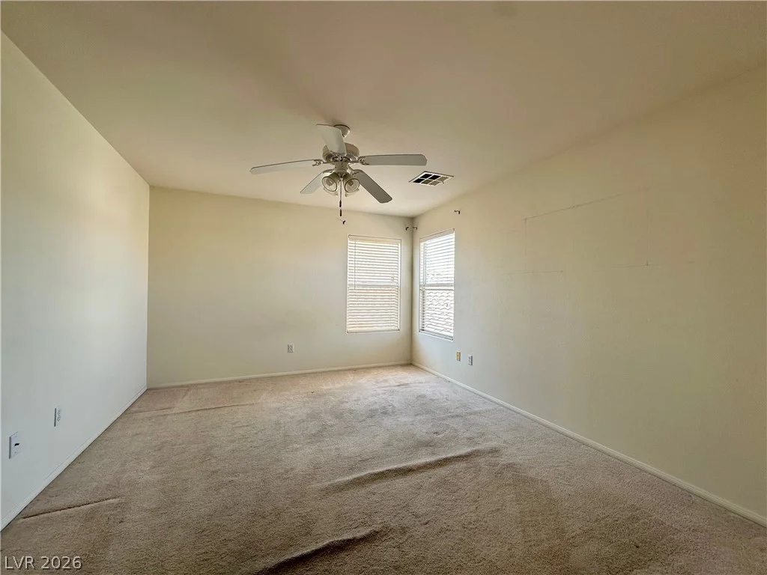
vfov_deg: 85.7
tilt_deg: +0.6
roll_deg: -0.8
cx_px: 384
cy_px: 288
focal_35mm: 14
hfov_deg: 102.1
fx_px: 310
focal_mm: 2.22
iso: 50
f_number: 2.2
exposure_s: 1/99
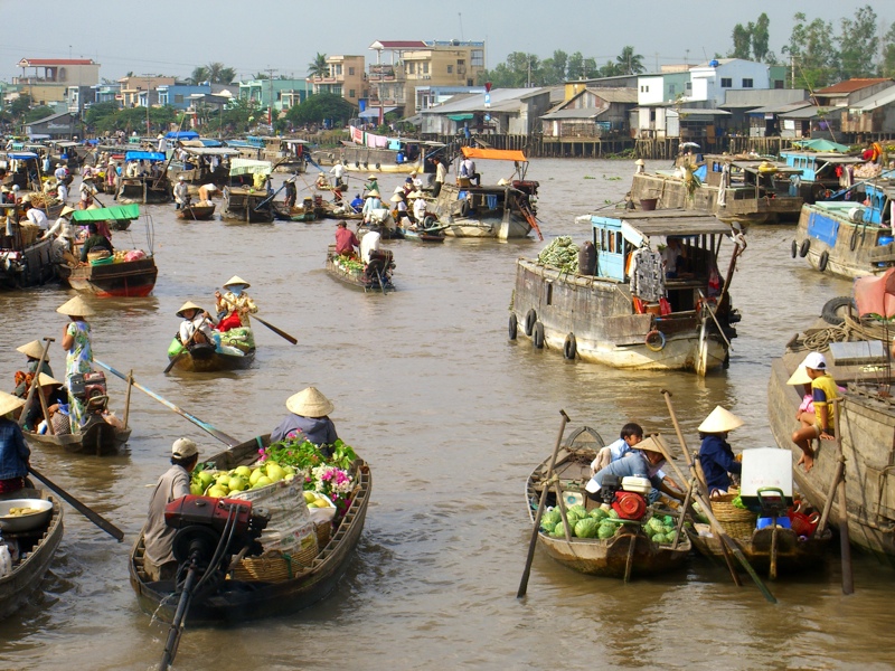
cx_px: 448
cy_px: 336
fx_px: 2947
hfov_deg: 17.3
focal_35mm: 114
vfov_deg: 13.0
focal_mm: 23.7
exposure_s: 1/160
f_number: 7.4
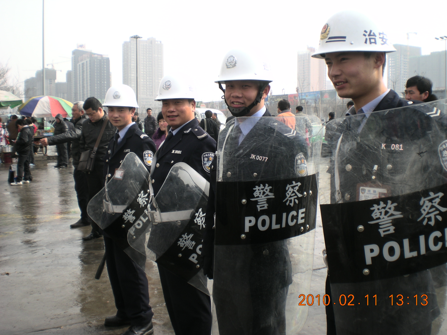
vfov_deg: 37.7
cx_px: 224
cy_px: 168
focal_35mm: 38
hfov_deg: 49.0
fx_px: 491
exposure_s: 1/190
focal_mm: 6.3
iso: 50
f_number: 4.6
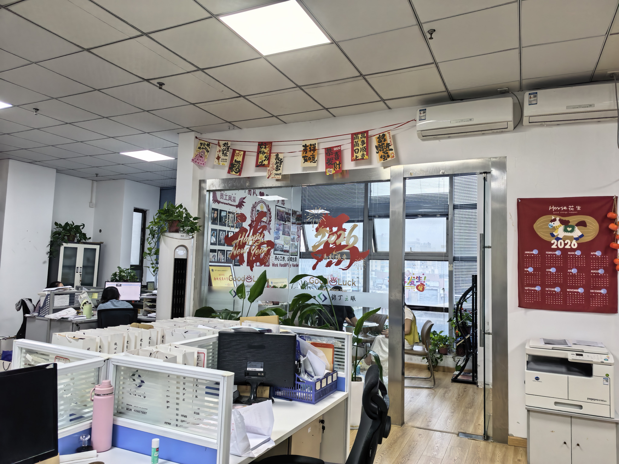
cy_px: 232
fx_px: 429
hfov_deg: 71.6
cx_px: 310
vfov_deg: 56.8
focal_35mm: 24
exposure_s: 1/100
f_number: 1.4
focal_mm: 5.75
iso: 64
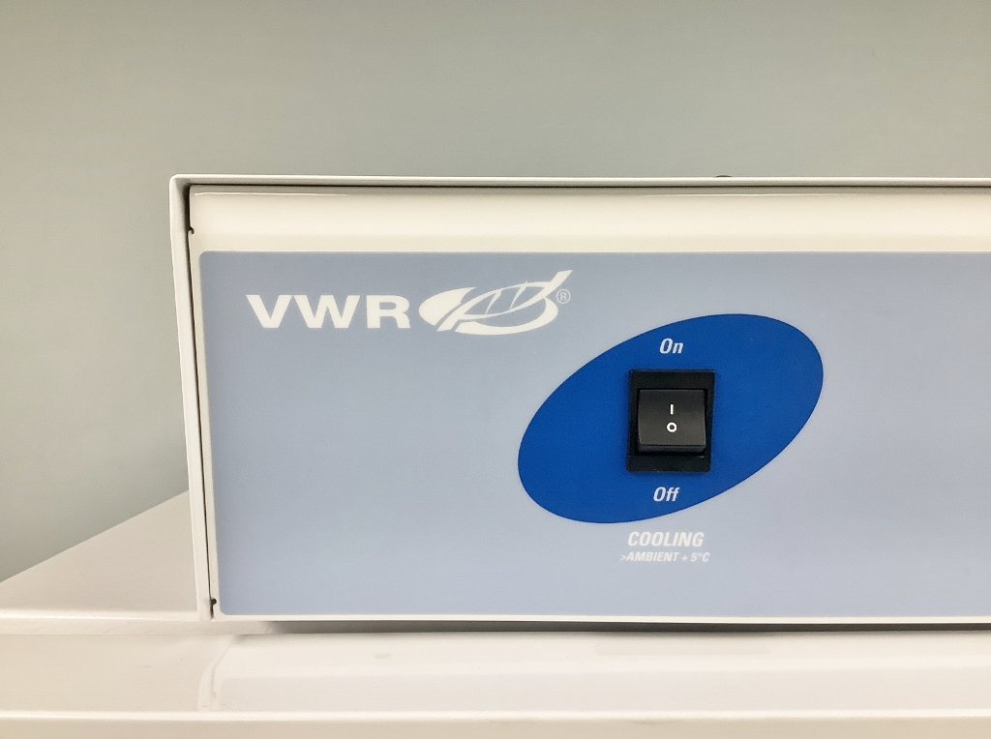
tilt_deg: -2.6
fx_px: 886
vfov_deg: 45.3
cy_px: 370
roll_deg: -0.3
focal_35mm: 31
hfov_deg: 58.4
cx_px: 496
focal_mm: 3.3
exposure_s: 1/60
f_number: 2.4
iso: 100
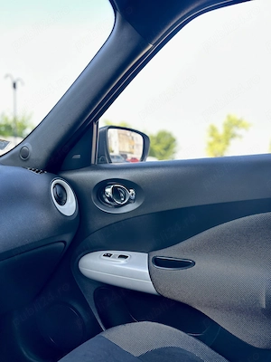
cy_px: 181
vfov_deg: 71.6
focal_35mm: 24
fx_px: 251
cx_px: 136
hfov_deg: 56.8
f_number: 1.78
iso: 160
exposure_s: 1/121
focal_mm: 6.86
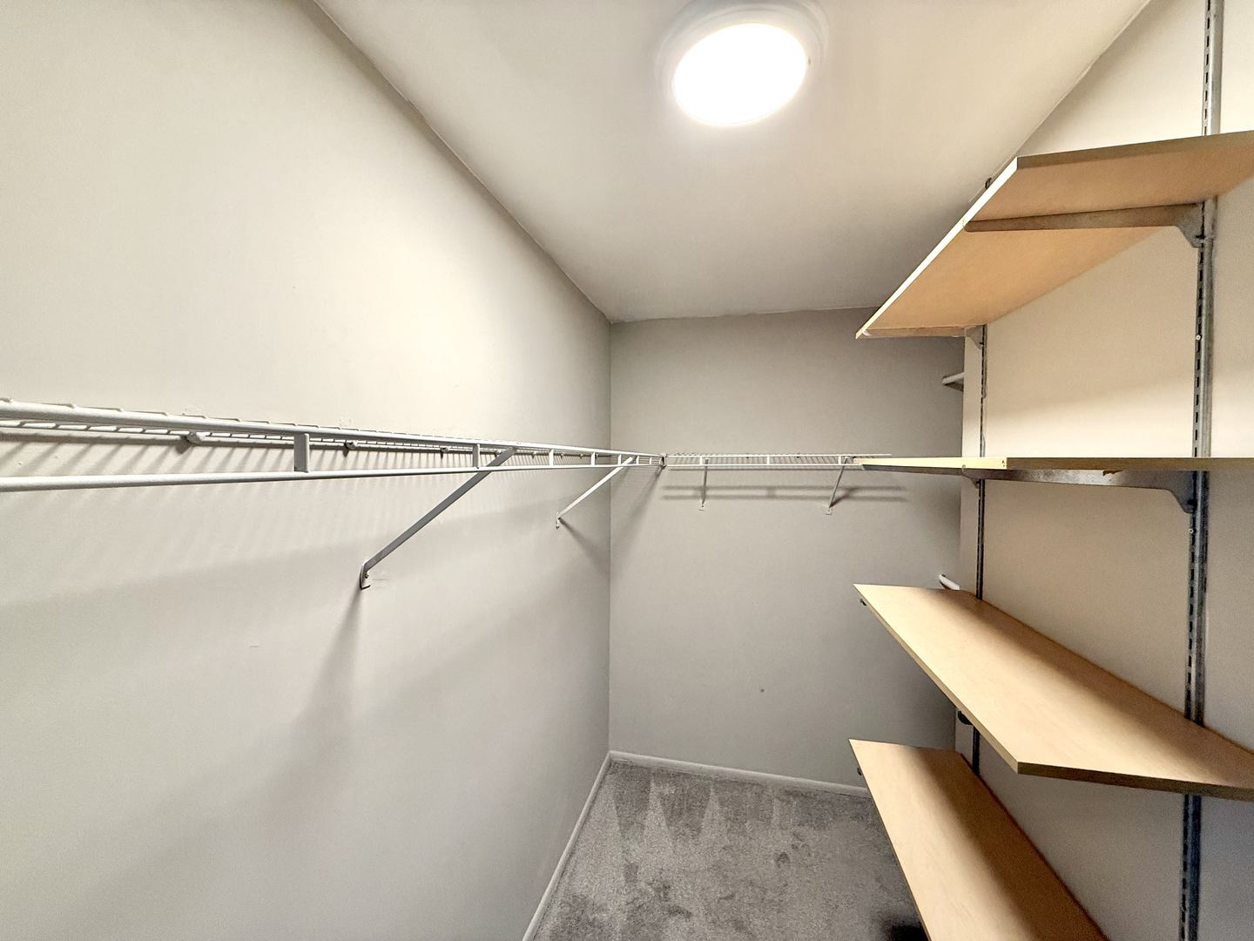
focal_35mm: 14
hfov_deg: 102.1
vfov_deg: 85.7
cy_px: 470
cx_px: 627
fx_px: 507
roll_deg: -0.8
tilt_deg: +0.1
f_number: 2.2
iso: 250
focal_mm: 2.22
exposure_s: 1/120
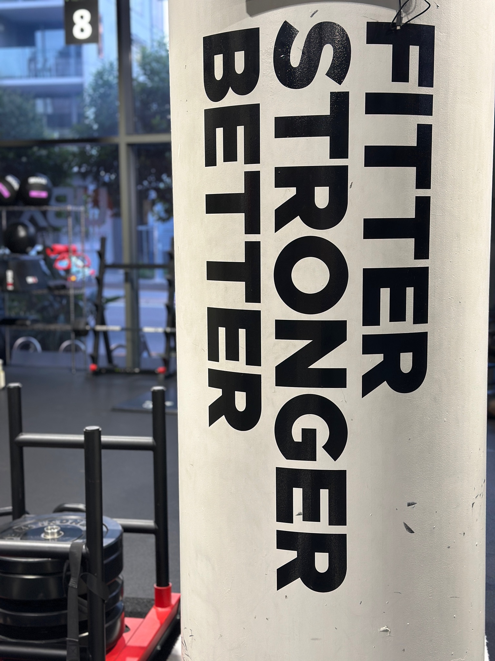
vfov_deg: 39.7
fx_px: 915
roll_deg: +0.4
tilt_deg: -5.8
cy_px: 330
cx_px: 248
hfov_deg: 30.3
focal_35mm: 48
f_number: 1.78
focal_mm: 6.86
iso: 125
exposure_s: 1/50
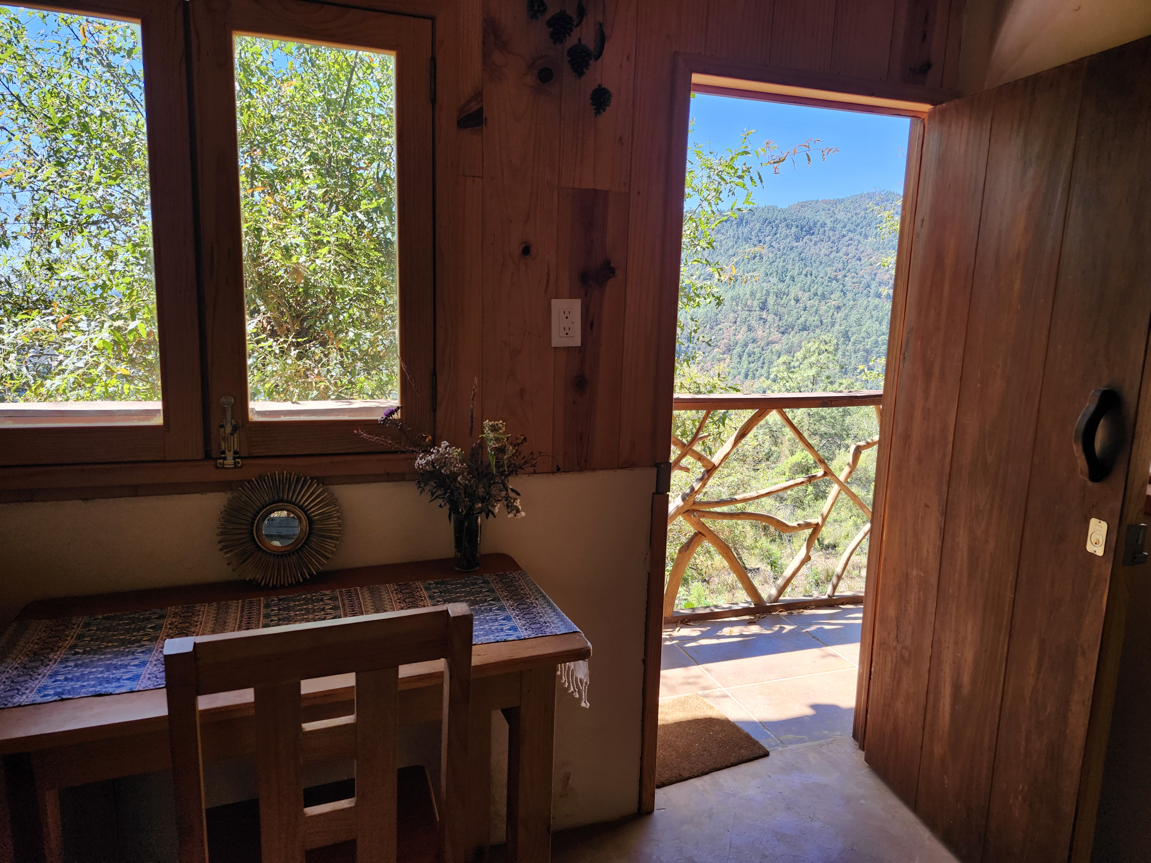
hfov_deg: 73.9
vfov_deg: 58.9
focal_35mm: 23
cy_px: 432
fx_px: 765
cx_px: 576
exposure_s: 1/180
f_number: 1.8
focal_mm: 5.54
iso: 32
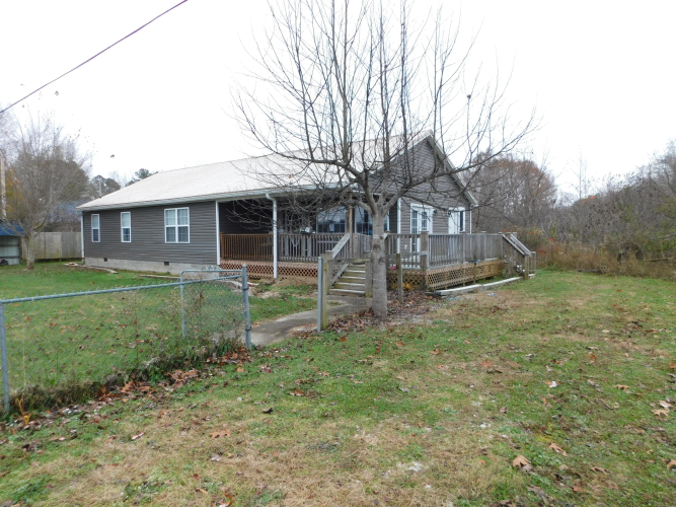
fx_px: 449
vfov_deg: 58.9
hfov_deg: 73.9
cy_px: 254
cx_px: 338
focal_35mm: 23
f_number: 3
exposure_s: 1/250
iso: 125
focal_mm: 4
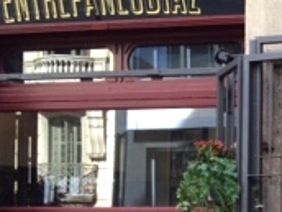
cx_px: 410
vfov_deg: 13.4
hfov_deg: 16.7
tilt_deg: +0.1
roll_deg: -0.3
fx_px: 880
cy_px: 251
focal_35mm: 108
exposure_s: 1/100
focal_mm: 4.15
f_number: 2.2
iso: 32
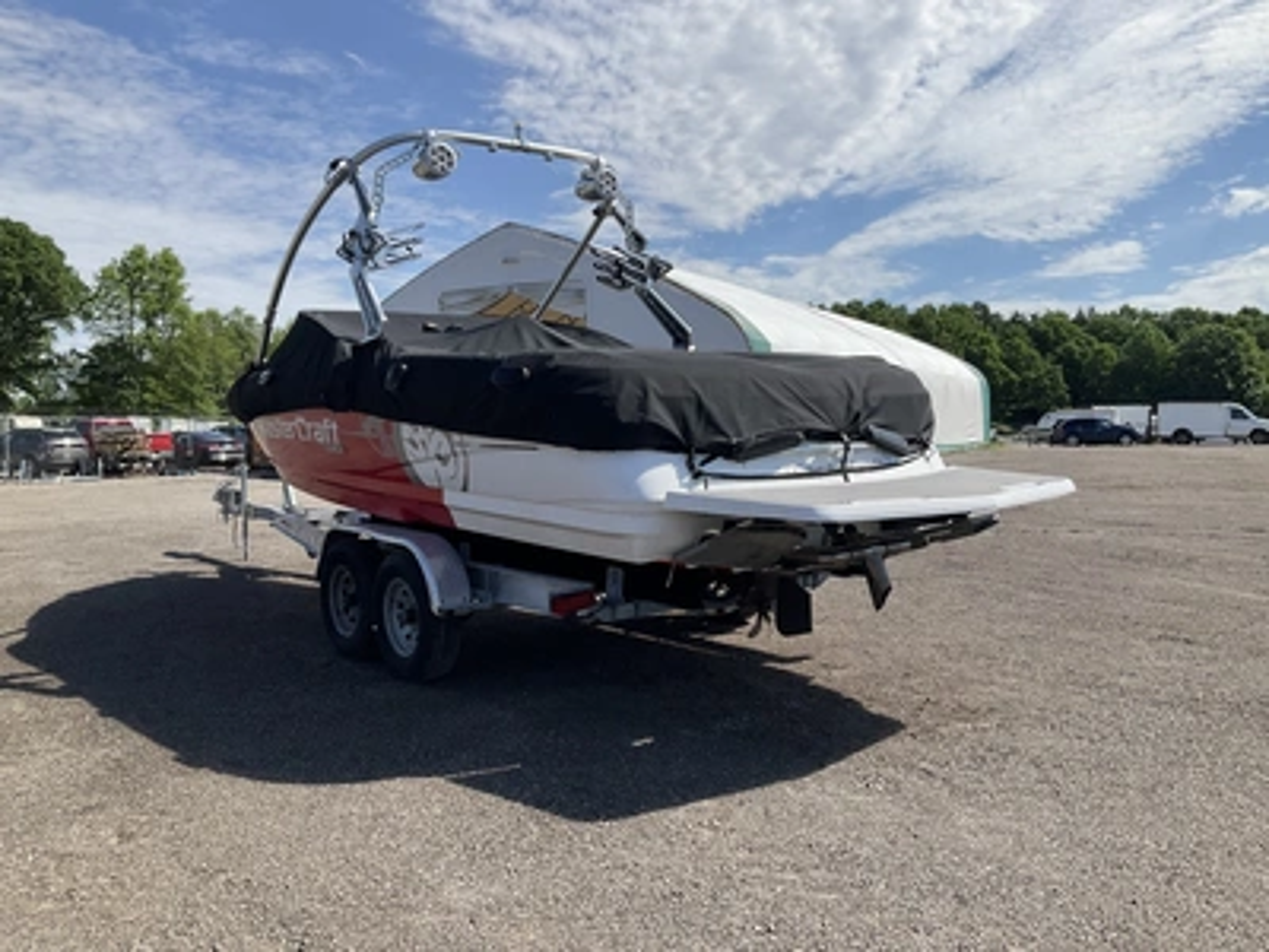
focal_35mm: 29
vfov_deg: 48.2
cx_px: 634
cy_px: 476
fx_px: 1063
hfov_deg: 61.7
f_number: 1.8
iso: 25
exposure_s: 1/1912
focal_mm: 3
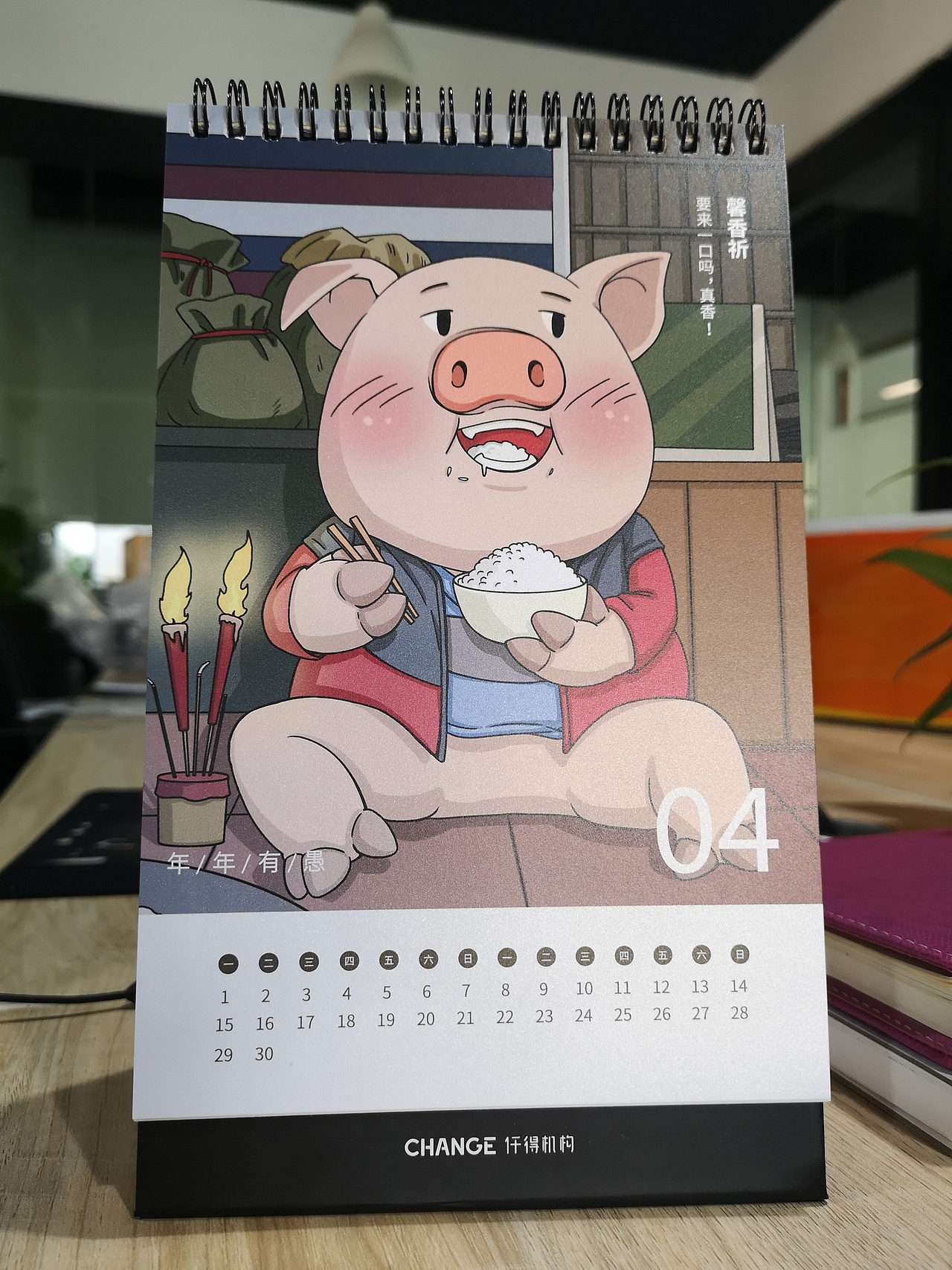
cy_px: 635
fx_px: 990
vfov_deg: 65.3
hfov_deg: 51.3
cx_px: 476
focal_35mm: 27
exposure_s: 1/30
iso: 160
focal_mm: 3.95
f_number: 1.8
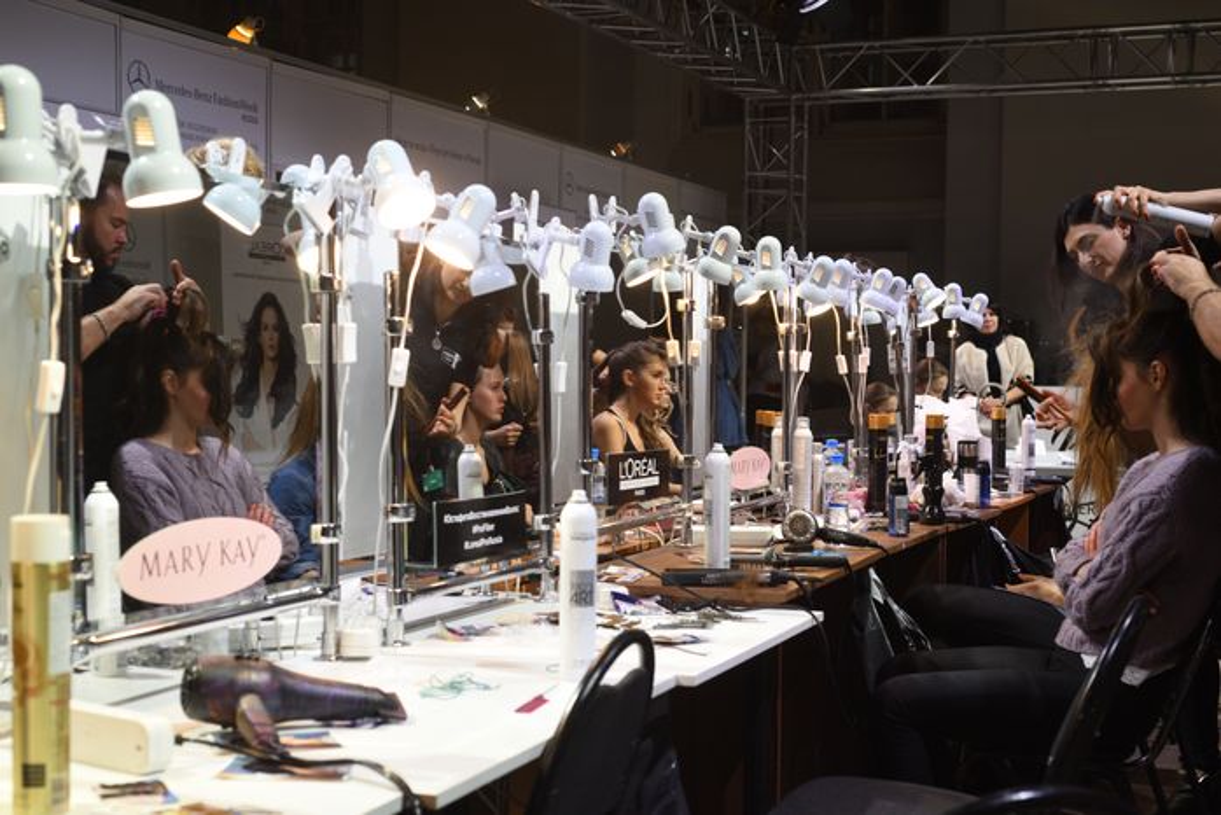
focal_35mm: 50
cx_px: 610
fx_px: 1696
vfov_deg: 27.0
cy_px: 408
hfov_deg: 39.6
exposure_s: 1/160
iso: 1000
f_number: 5.6
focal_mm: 50
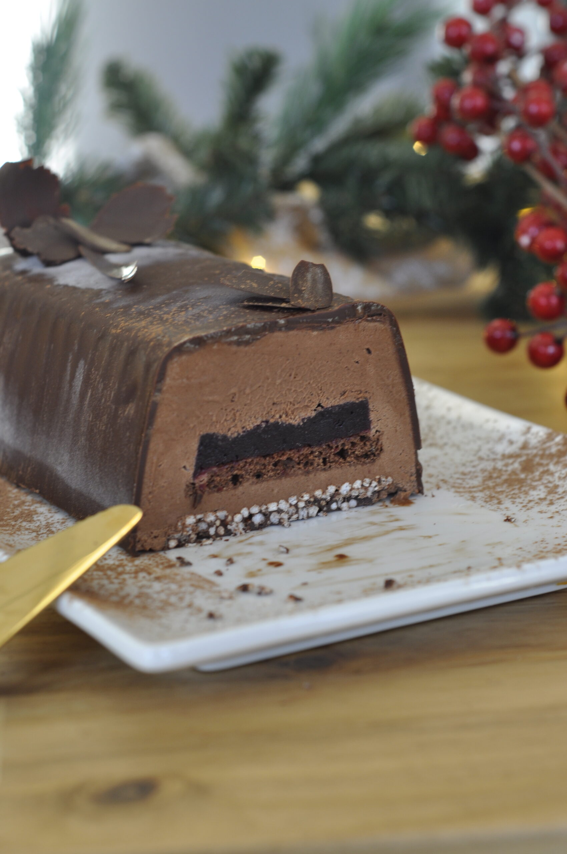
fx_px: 1777
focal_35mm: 75
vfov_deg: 27.0
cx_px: 284
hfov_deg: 18.1
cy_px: 427
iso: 320
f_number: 4.5
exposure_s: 1/80
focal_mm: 50
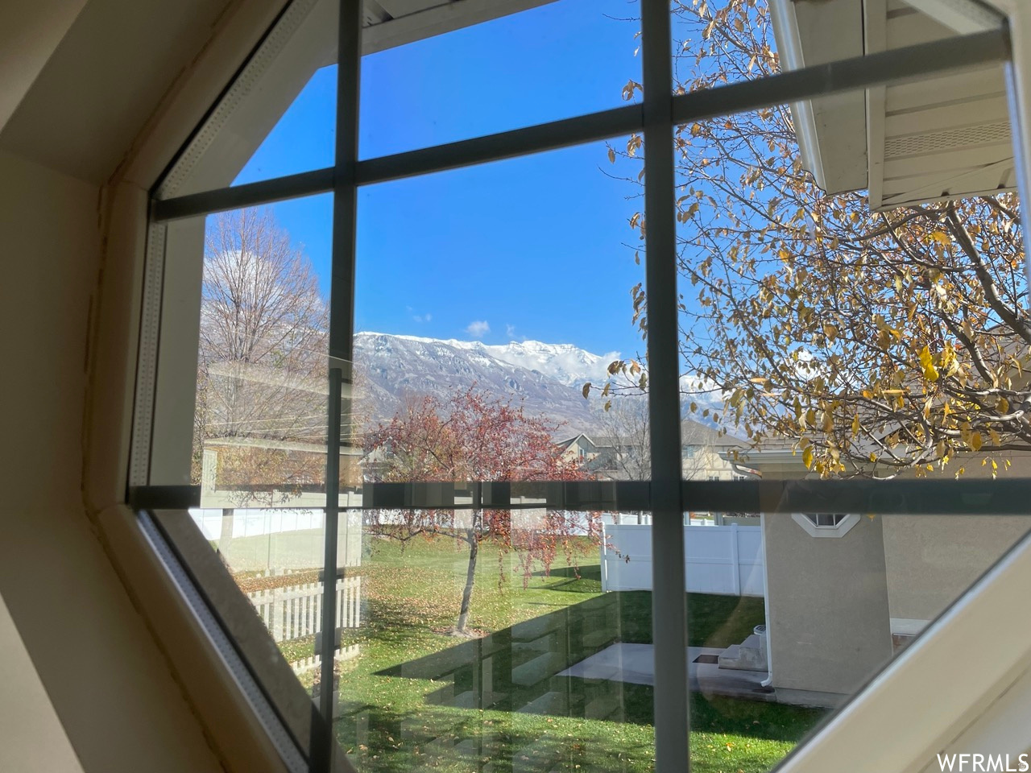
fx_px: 774
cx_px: 516
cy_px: 386
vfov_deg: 53.1
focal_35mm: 26
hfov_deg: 67.3
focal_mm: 4.2
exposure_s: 1/744
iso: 32
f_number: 1.6
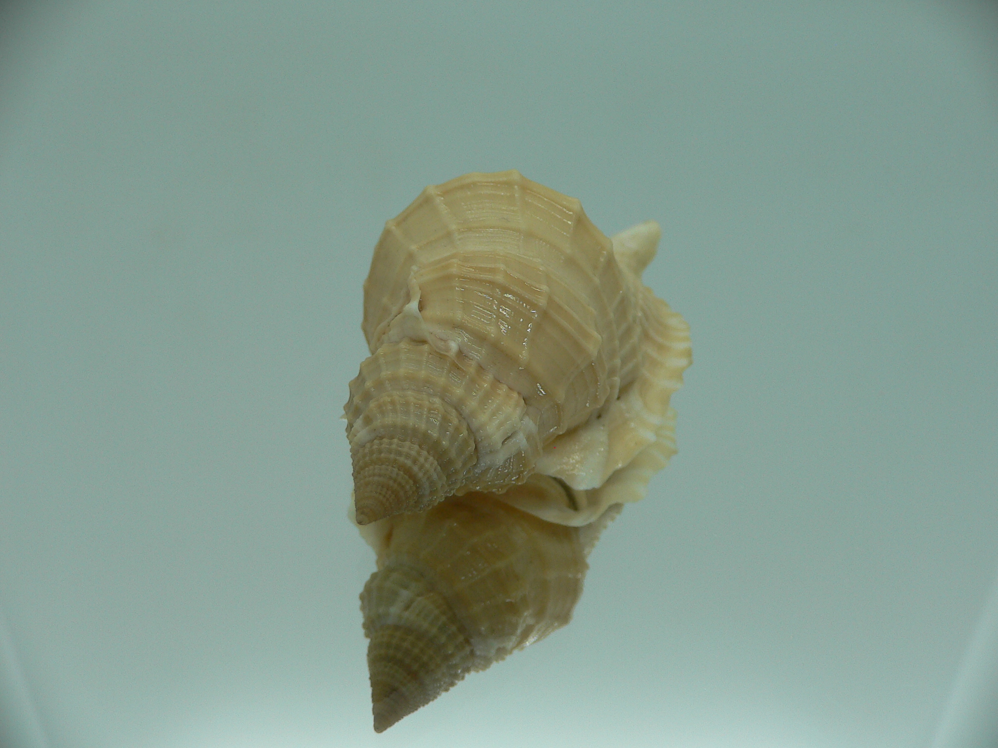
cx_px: 499
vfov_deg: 40.7
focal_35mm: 35
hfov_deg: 52.6
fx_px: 1009
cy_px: 374
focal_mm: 4.6
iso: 80
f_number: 2.8
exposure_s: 1/60
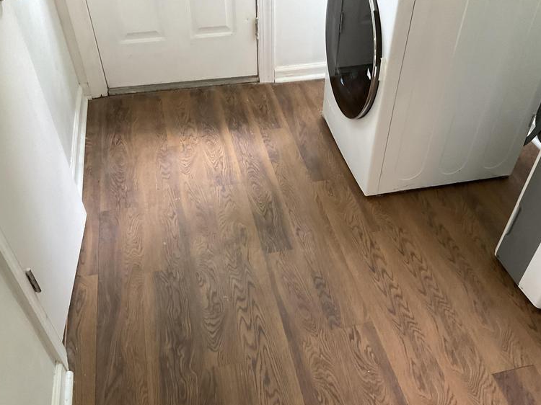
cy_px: 226
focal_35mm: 33
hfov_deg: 55.3
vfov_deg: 42.9
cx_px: 290
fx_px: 516
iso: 200
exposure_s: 1/60
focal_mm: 3
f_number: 1.8
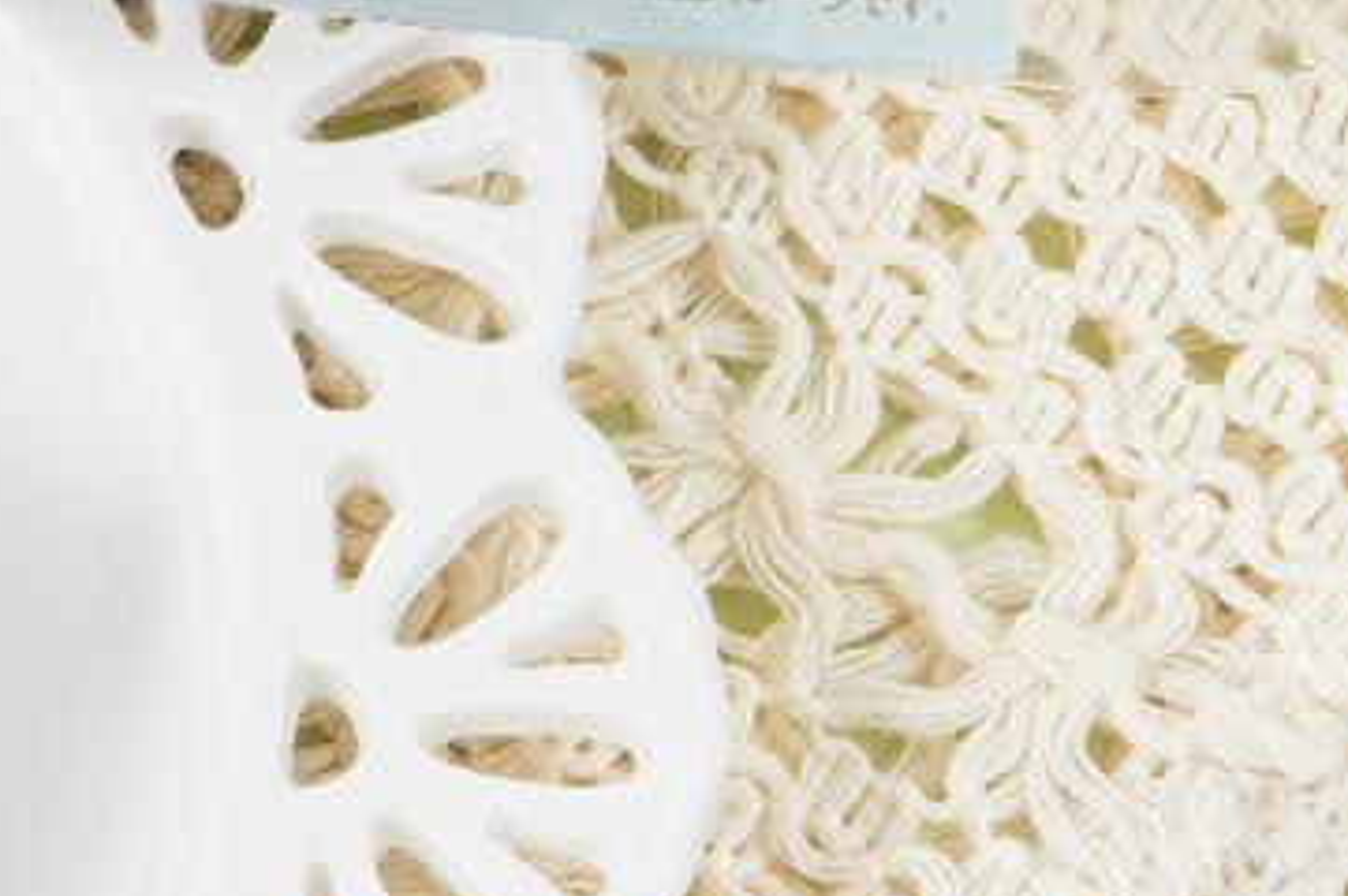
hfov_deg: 8.7
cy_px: 26
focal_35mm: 233
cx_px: -358
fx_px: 8716
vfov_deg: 5.9
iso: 2500
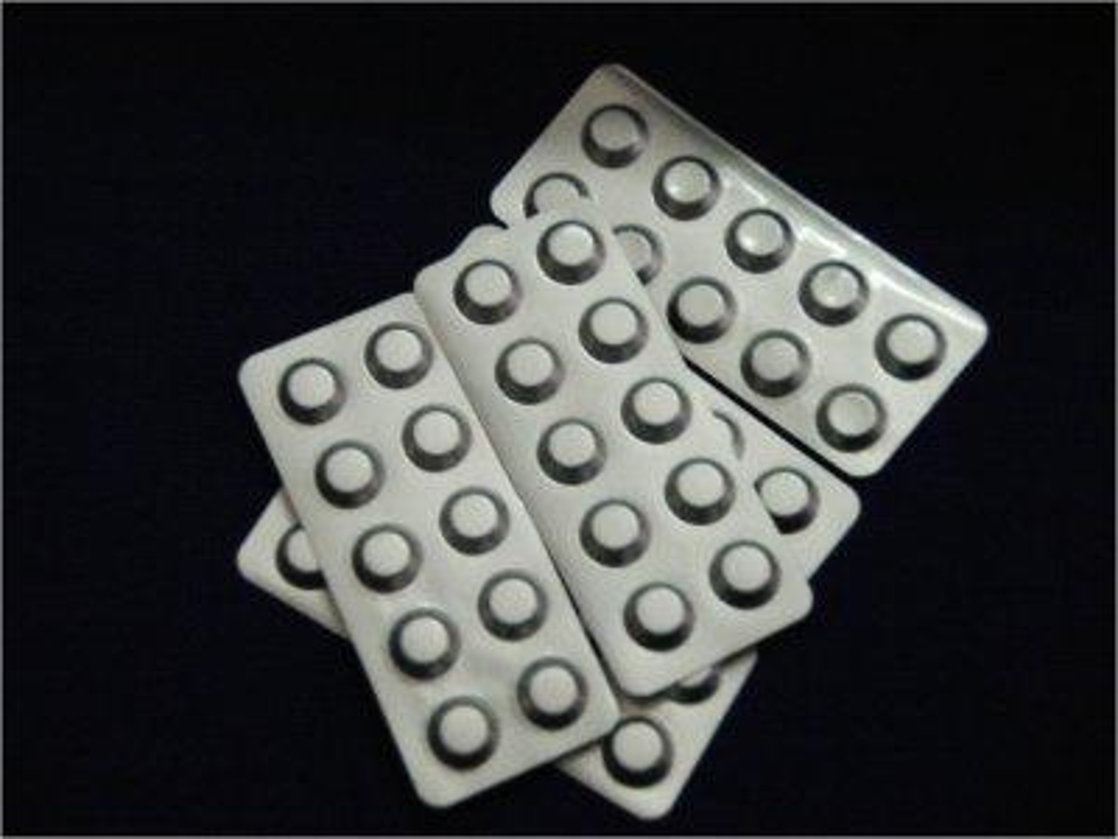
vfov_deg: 13.6
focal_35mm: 109
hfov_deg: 18.0
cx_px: 559
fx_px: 3520
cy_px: 420
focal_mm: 17.9
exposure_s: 1/30
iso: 300
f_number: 3.5
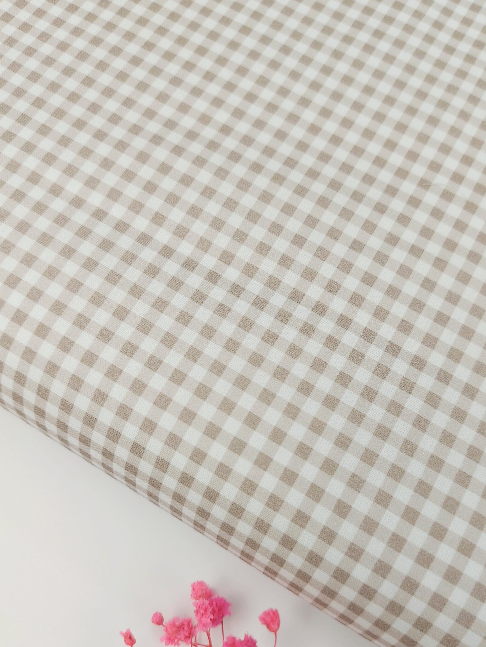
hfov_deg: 46.6
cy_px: 374
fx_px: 562
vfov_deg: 59.7
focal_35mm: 30
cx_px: 283
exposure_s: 1/100
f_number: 1.8
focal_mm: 5.23
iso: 50
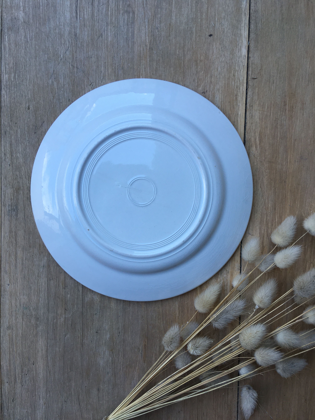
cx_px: 158
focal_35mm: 29
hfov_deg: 48.2
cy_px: 210
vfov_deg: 61.7
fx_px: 352
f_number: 2.2
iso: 25
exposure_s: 1/100
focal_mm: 4.15
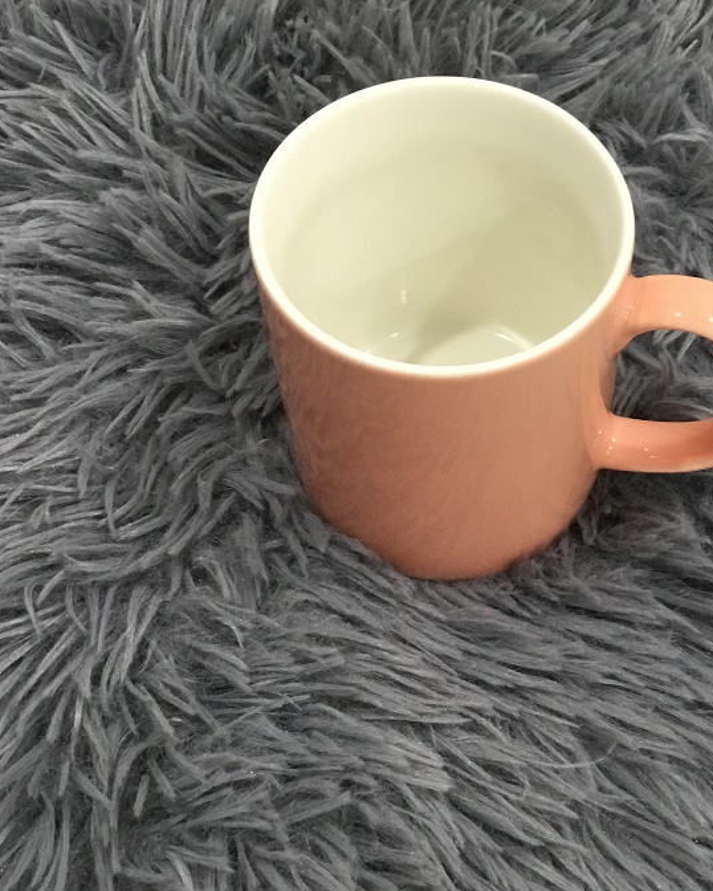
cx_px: 439
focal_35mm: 54
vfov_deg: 34.4
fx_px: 1424
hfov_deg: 28.0
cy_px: 301
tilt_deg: -54.9
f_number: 2.4
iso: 125
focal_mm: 3.3
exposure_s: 1/33
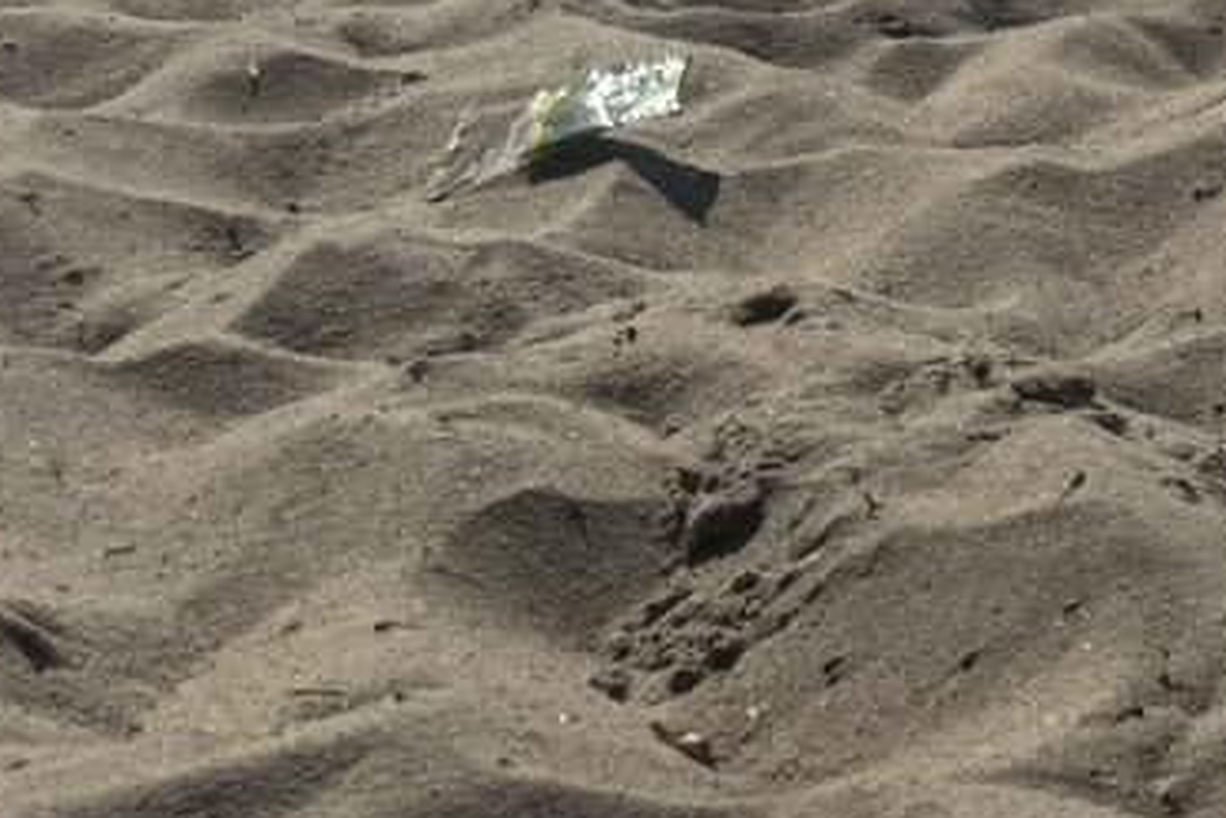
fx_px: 4701
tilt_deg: -5.8
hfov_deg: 12.8
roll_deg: +0.0
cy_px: -964
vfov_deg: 9.2
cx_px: 2495
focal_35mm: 138
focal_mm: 6.76
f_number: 1.78
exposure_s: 1/12346
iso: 64
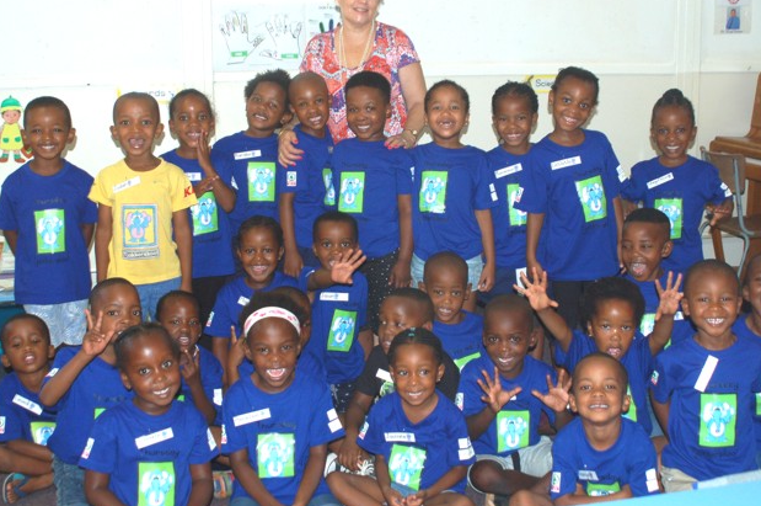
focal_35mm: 49
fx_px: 1034
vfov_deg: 27.4
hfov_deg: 40.4
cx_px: 400
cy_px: 228
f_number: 5.6
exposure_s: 1/60
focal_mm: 28
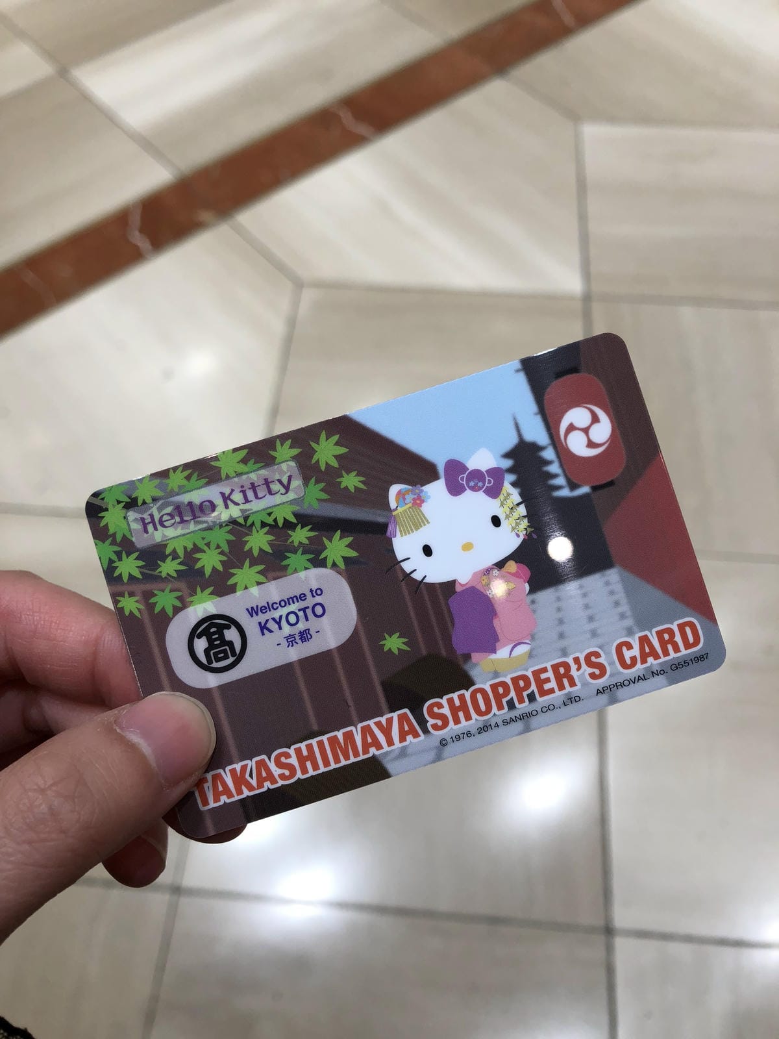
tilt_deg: -58.1
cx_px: 390
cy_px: 520
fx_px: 870
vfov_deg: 61.7
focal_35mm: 29
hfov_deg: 48.2
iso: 64
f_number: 1.8
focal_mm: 3.99
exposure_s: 1/120
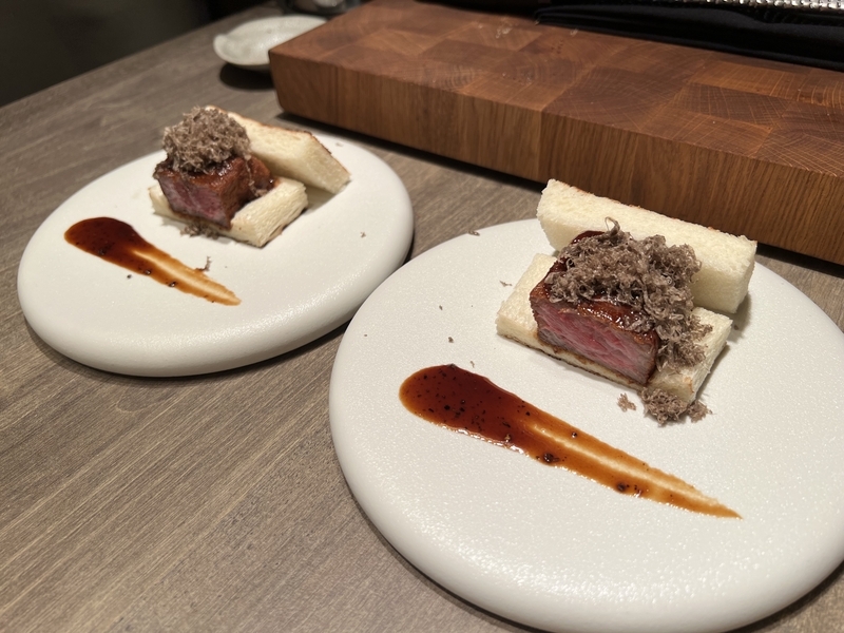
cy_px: 316
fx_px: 634
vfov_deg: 53.1
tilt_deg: -41.0
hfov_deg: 67.3
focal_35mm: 26
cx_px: 422
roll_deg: +6.2
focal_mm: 5.7
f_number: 1.5
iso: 32
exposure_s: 1/120
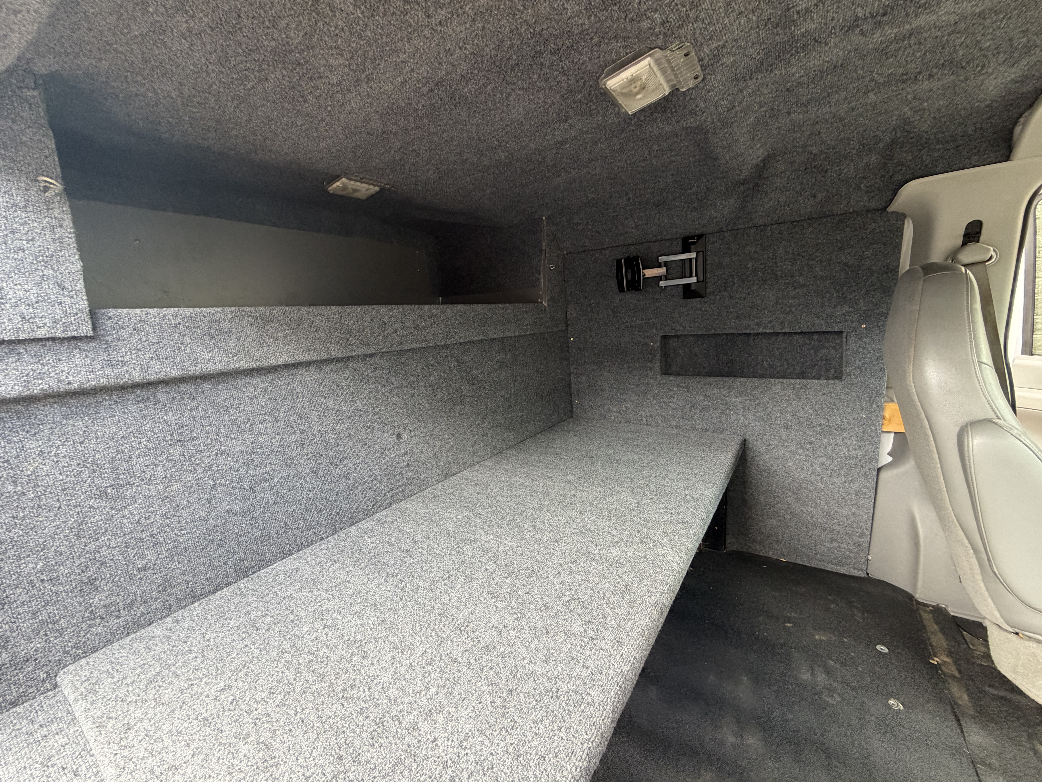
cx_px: 521
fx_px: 421
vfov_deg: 85.7
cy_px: 391
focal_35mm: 14
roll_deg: +3.5
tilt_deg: -9.8
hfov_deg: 102.1
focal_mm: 2.22
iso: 250
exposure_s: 1/121
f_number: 2.2
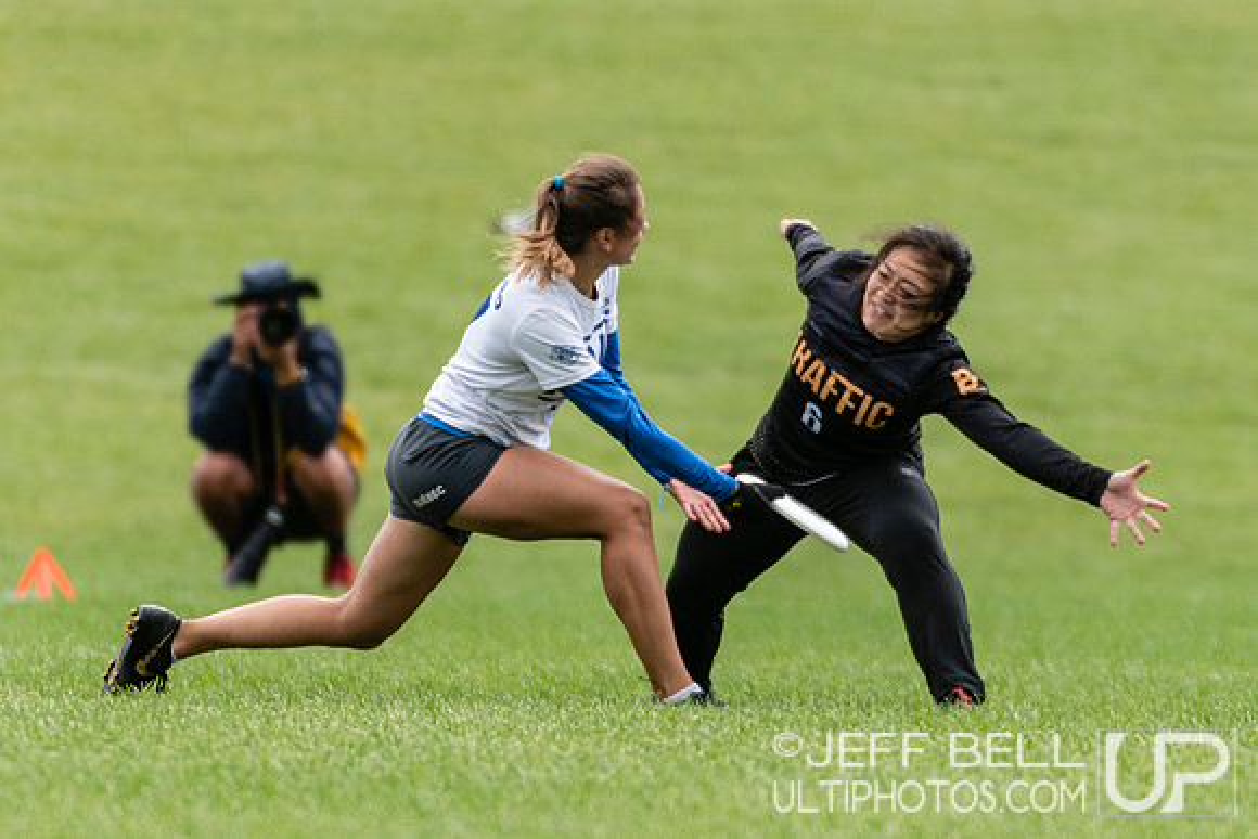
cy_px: 273
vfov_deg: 1.3
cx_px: 797
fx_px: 35787
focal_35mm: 1024
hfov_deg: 2.0
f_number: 4
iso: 280
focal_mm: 400
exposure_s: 1/1250
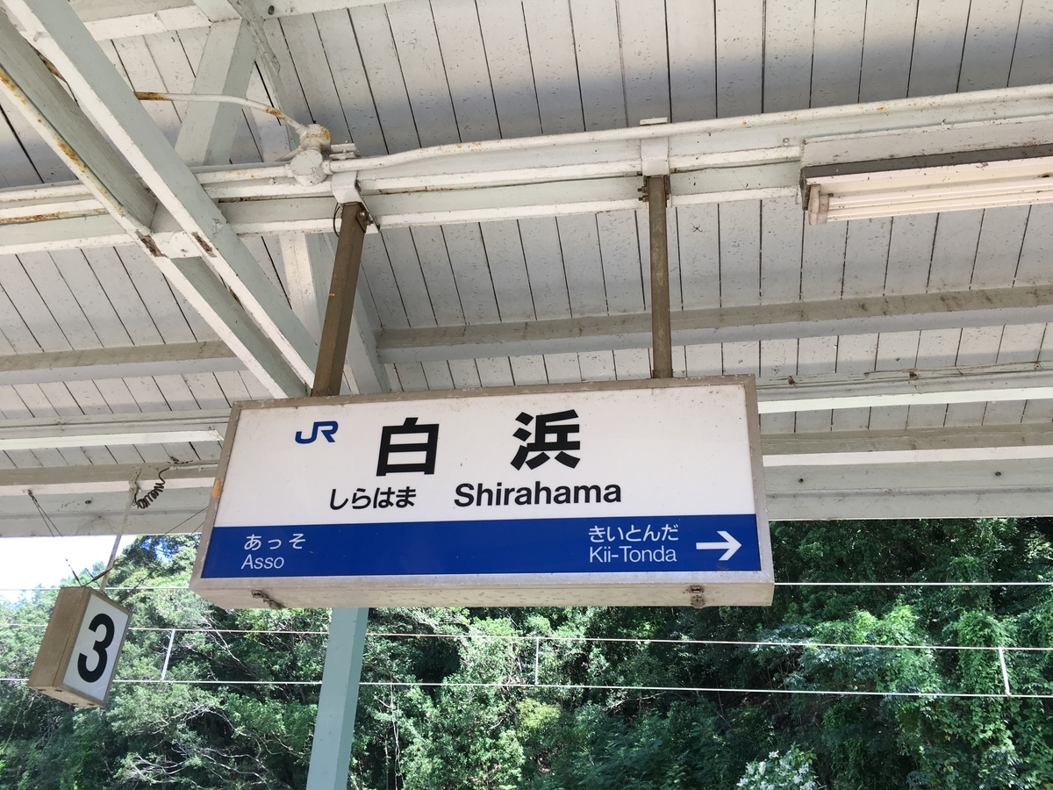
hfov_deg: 61.7
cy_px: 395
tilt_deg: +31.0
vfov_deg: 48.2
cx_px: 526
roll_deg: -2.4
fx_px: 882
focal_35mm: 29
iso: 25
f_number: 2.2
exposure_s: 1/154
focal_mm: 4.15
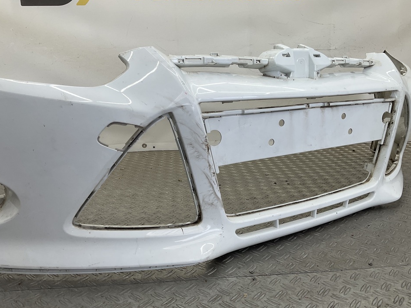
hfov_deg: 58.3
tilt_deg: -17.0
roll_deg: -0.1
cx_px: 217
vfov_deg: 45.4
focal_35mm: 31
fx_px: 368
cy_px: 164
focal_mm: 3
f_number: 1.8
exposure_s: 1/145
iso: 16
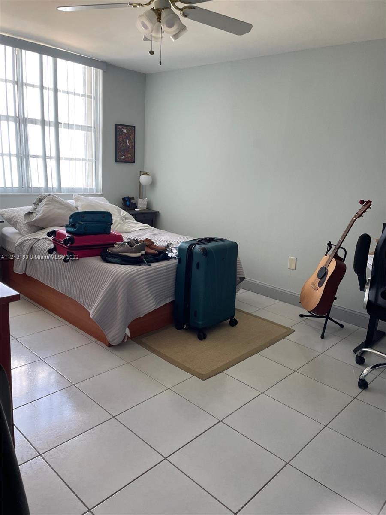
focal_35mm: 26
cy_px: 258
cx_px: 193
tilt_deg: -12.9
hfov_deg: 53.1
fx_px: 387
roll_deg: -1.3
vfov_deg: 67.3
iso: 100
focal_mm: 4.2
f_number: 1.6
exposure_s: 1/121
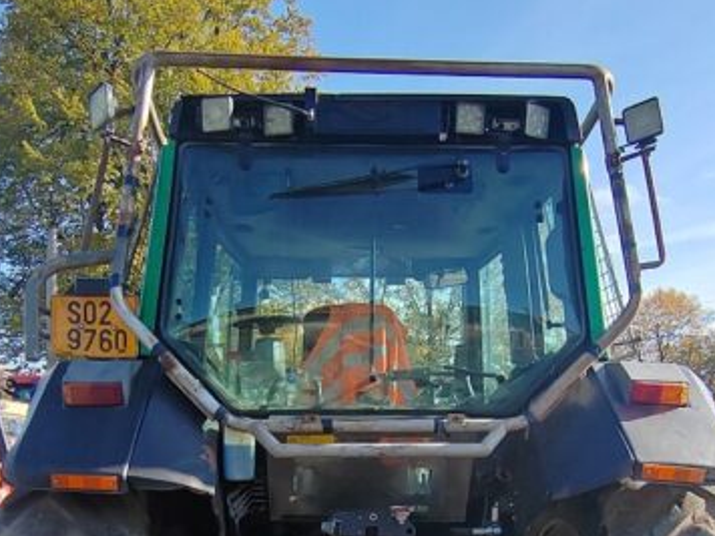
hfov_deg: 45.8
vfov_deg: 32.9
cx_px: 353
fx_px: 847
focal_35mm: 41
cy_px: 508
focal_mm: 2.16
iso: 100
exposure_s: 1/940
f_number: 2.2
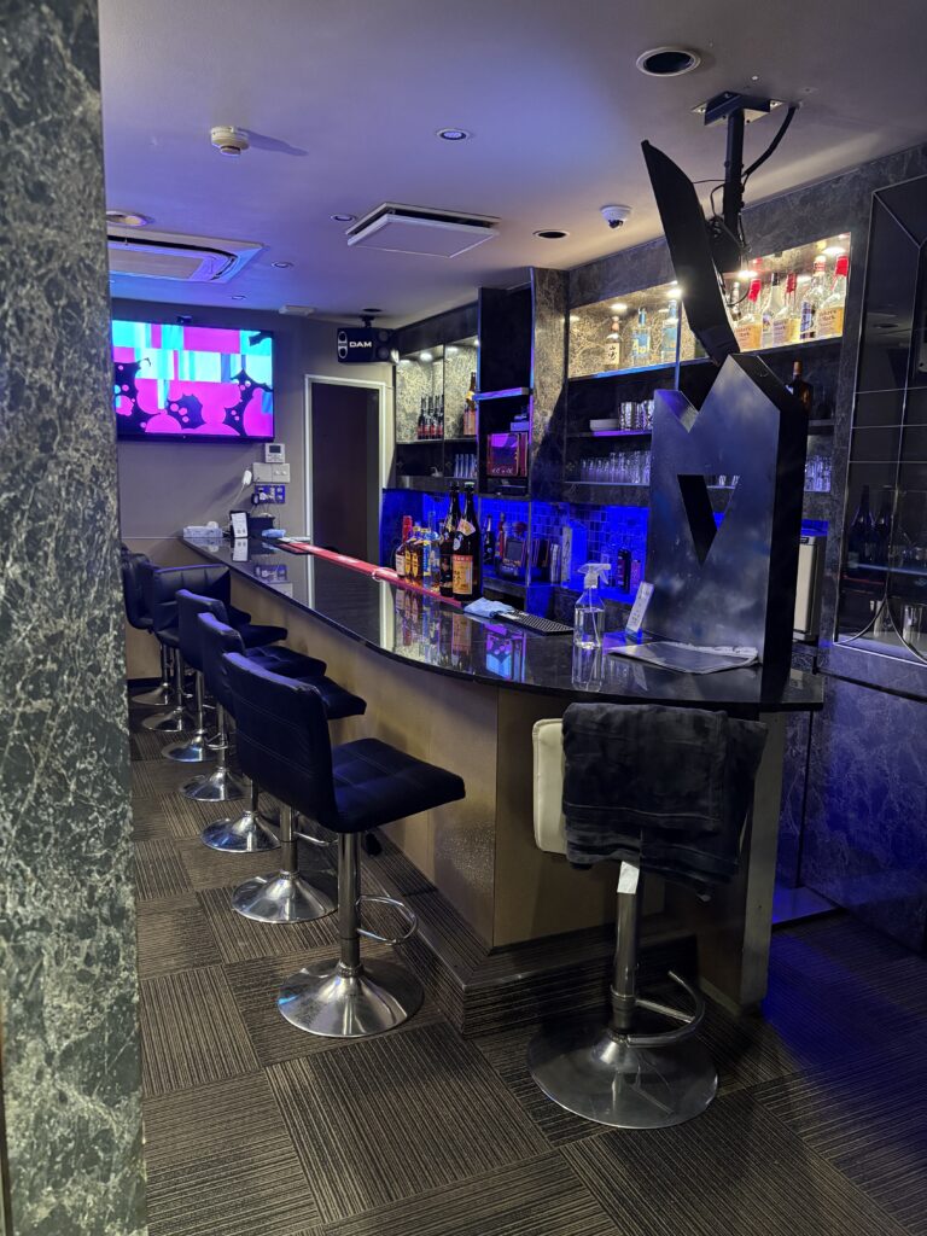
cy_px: 618
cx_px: 464
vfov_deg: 67.3
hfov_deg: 53.1
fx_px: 928
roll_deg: -1.3
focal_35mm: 26
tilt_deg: -9.2
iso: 640
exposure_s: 1/30
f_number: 1.6
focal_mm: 5.96
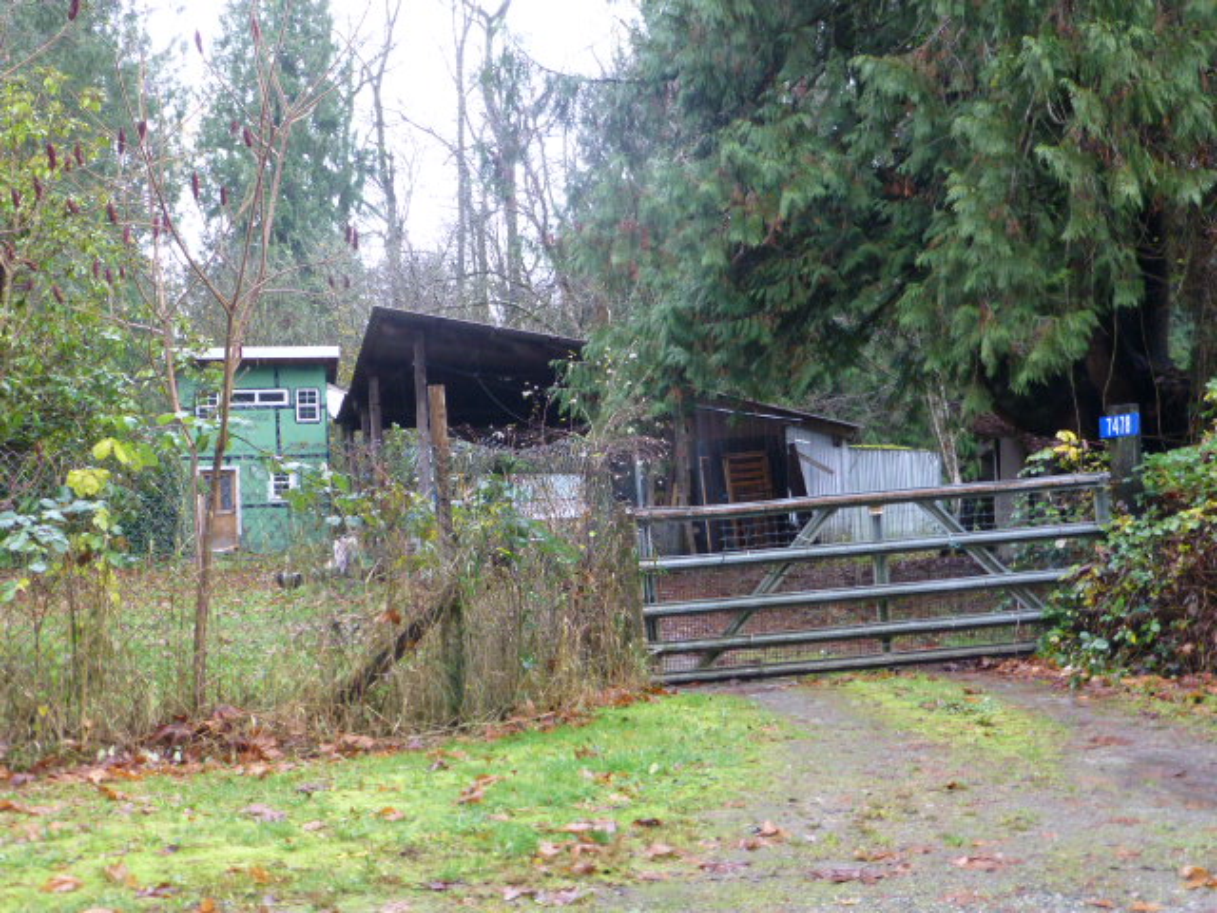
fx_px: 1652
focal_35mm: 47
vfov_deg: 30.9
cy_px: 456
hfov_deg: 40.4
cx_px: 608
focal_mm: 8.5
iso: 400
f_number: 4.2
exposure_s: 1/60
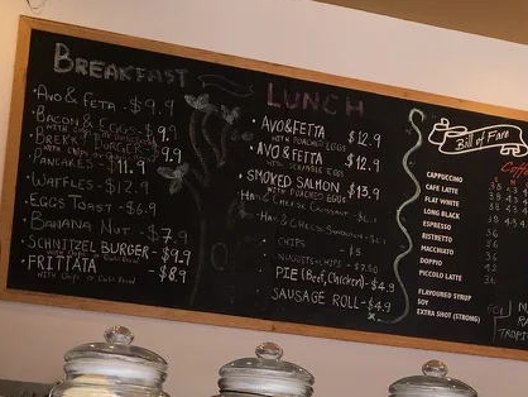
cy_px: 436
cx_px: 498
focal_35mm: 71
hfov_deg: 26.3
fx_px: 1084
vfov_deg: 19.8
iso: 32
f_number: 2.2
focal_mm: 4.15
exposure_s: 1/100
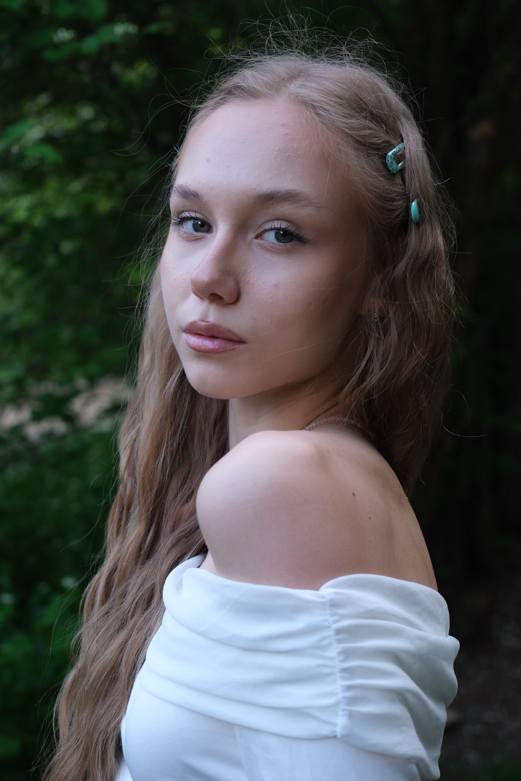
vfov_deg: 27.0
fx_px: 1628
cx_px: 260
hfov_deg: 18.2
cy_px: 390
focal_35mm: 75
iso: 400
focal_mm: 50
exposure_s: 1/110
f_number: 4.8
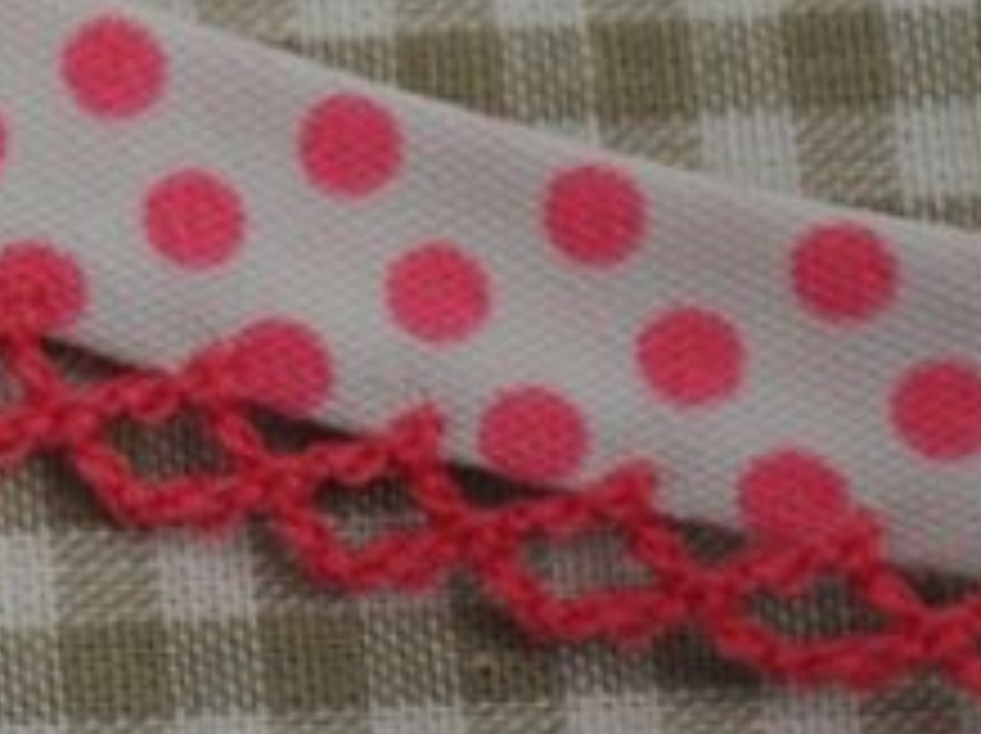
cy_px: 65
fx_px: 8231
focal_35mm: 291
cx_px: -500
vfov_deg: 5.1
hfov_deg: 6.7
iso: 720
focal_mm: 55
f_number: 5.6
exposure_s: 1/60
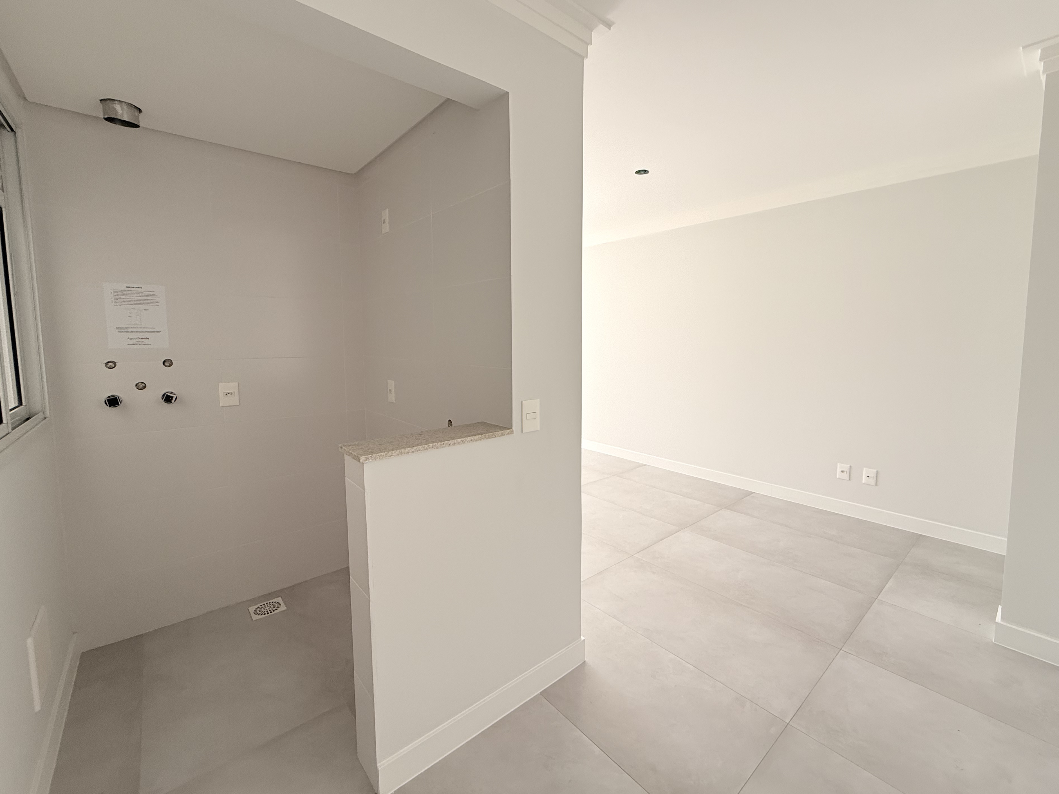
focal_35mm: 15
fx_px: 459
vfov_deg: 81.7
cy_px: 375
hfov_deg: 98.1
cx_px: 556
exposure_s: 1/99
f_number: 2.2
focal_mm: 2.22
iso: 160
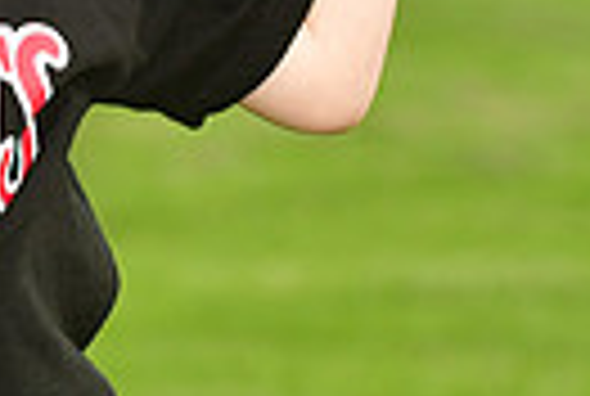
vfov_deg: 2.1
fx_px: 10677
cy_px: -227
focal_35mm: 650
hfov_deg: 3.2
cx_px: -149
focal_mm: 98
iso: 200
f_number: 5
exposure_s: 1/500
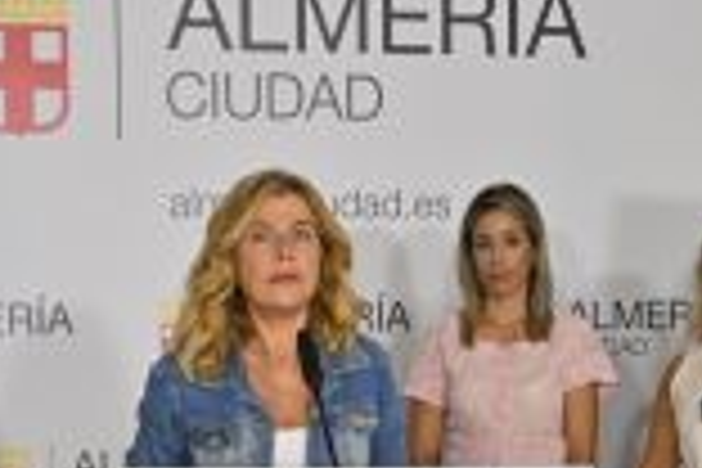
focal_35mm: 122
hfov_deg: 16.8
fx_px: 2379
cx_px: 306
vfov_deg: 11.0
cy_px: 601
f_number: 4.5
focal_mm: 38
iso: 640
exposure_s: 1/320
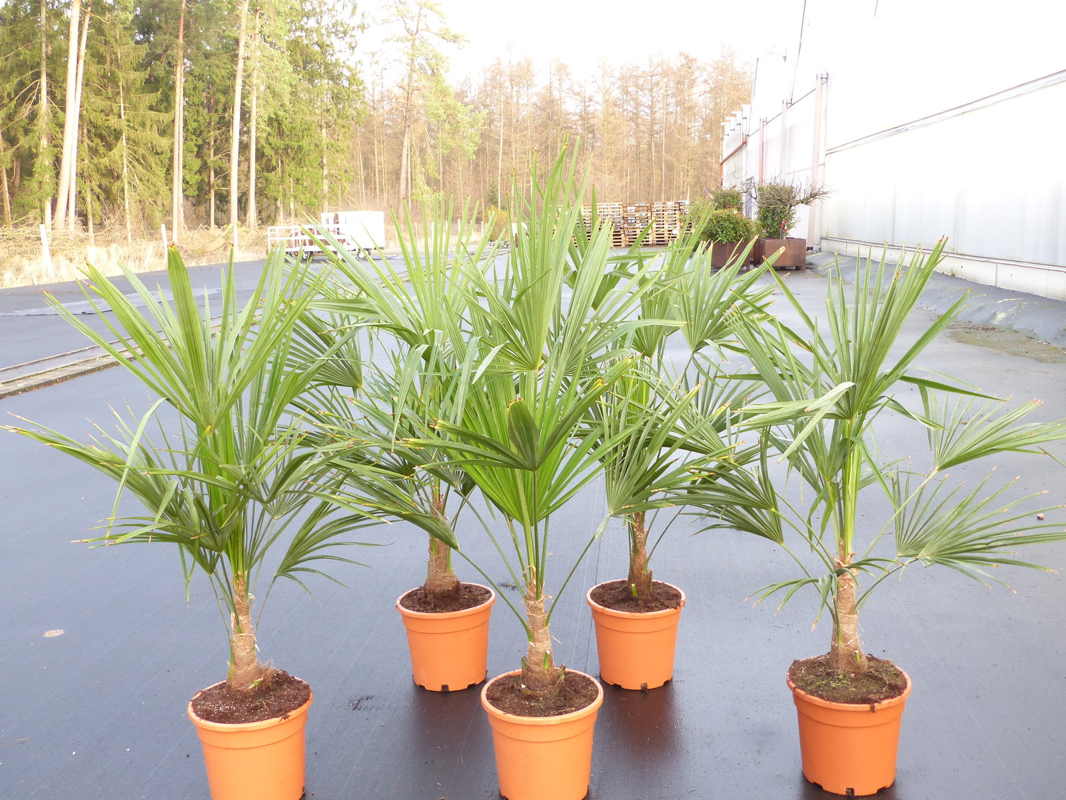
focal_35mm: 35
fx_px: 1078
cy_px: 400
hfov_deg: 52.6
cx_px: 533
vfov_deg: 40.7
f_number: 2.8
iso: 100
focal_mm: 6.3
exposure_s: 1/80
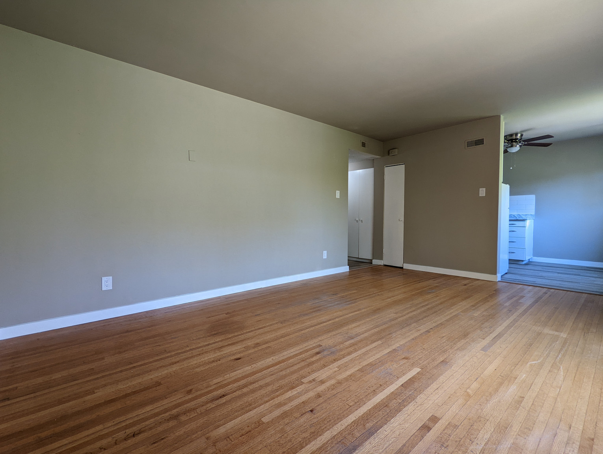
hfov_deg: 94.4
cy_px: 227
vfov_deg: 78.2
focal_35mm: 16
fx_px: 279
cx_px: 302
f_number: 2.2
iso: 50
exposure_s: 1/24
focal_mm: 2.35
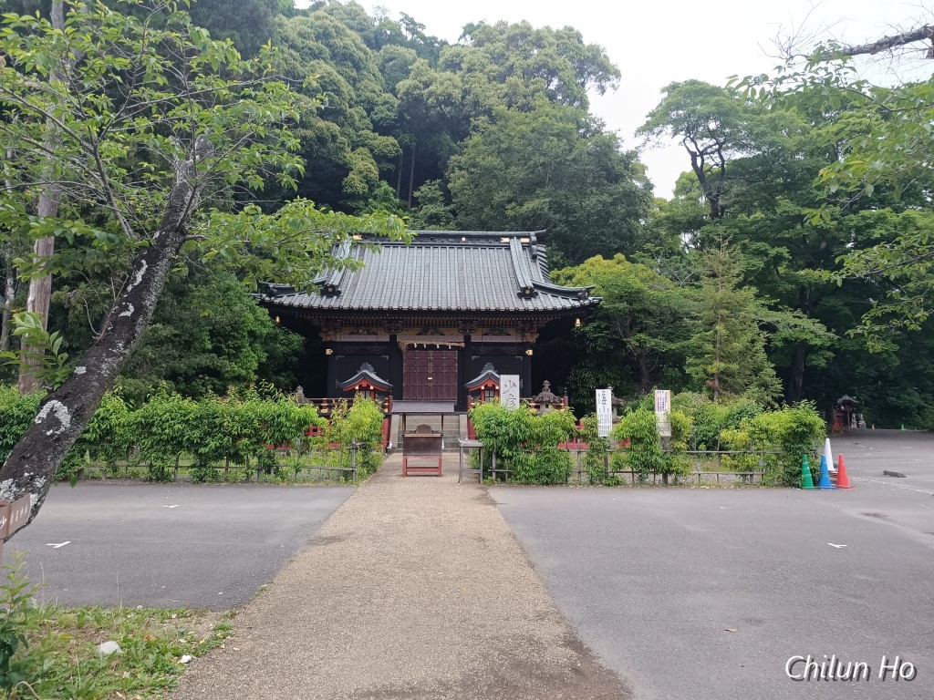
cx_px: 467
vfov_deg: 56.8
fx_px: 648
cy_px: 350
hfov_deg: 71.6
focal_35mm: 24
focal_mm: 6.14
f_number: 1.65
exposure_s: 1/100
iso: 142
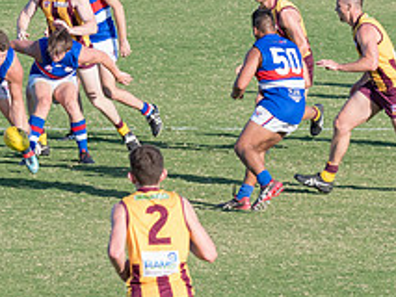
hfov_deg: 2.9
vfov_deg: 2.2
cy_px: 82
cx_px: 97
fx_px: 7692
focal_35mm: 672
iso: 800
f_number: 7.1
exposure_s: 1/1600
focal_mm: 160
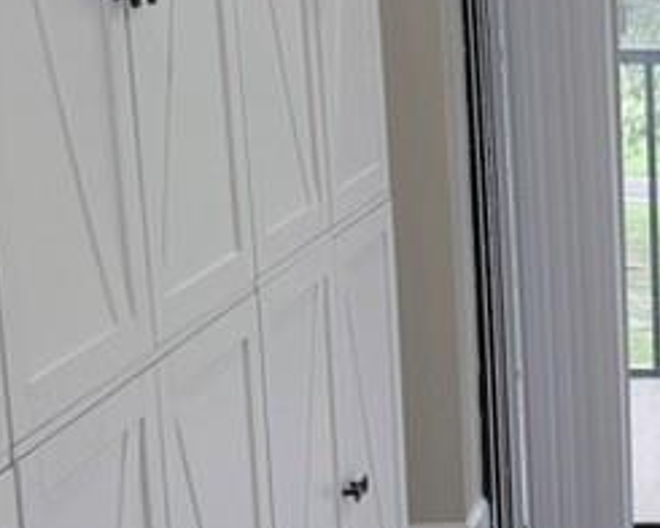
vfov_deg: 15.7
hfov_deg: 17.8
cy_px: 267
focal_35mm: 98
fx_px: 1914
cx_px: 940
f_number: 1.78
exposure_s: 1/423
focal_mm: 6.76
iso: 100
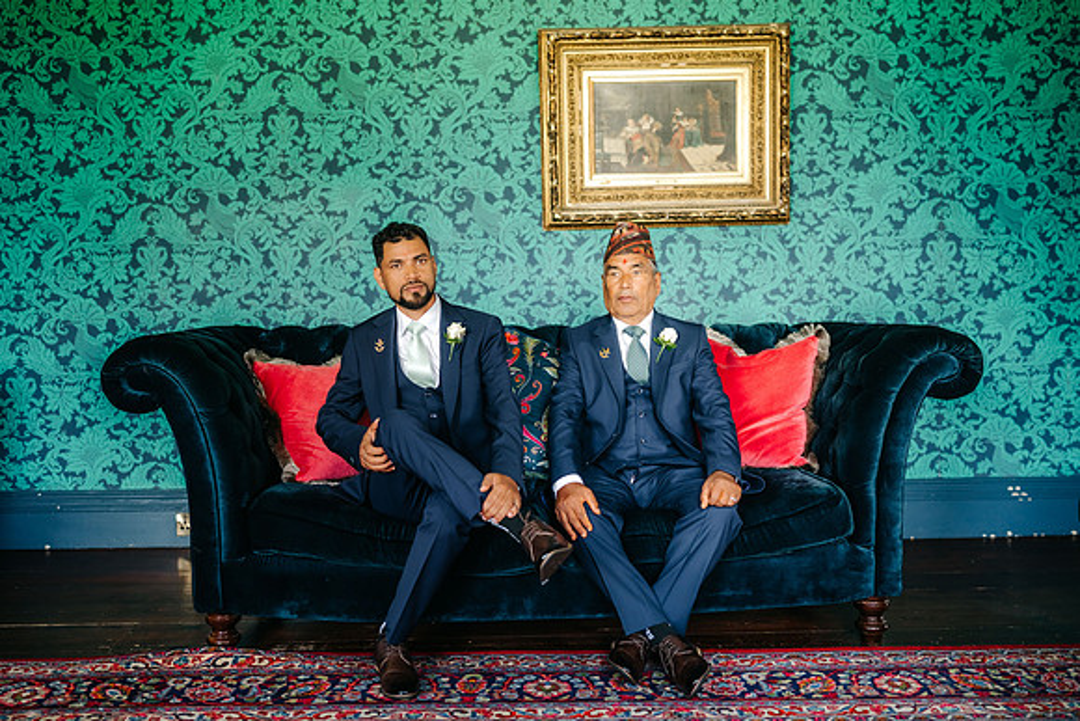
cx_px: 540
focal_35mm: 35
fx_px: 1050
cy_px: 360
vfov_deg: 37.9
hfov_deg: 54.4
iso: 400
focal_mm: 35
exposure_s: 1/200
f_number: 1.8
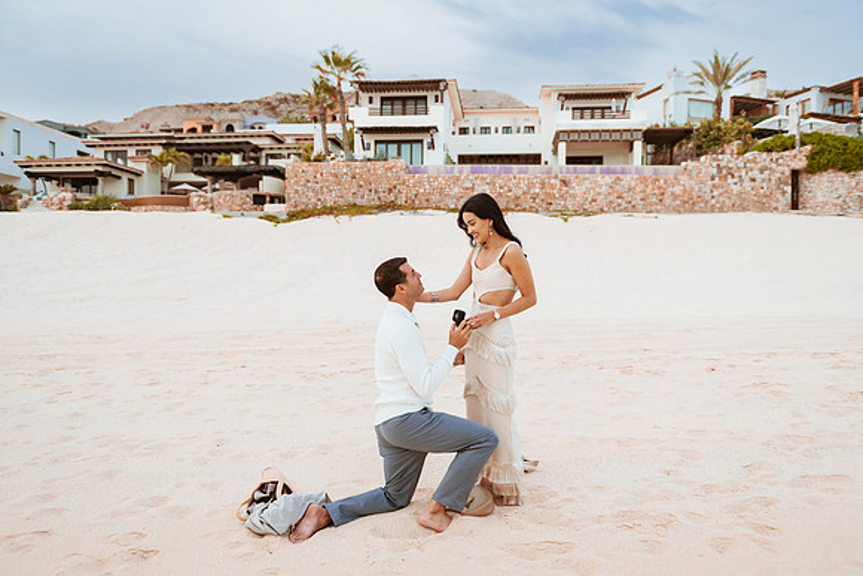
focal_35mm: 27
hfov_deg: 67.6
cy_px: 288
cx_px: 432
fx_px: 644
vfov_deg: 48.2
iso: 250
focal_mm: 26
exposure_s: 1/4000
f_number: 2.8
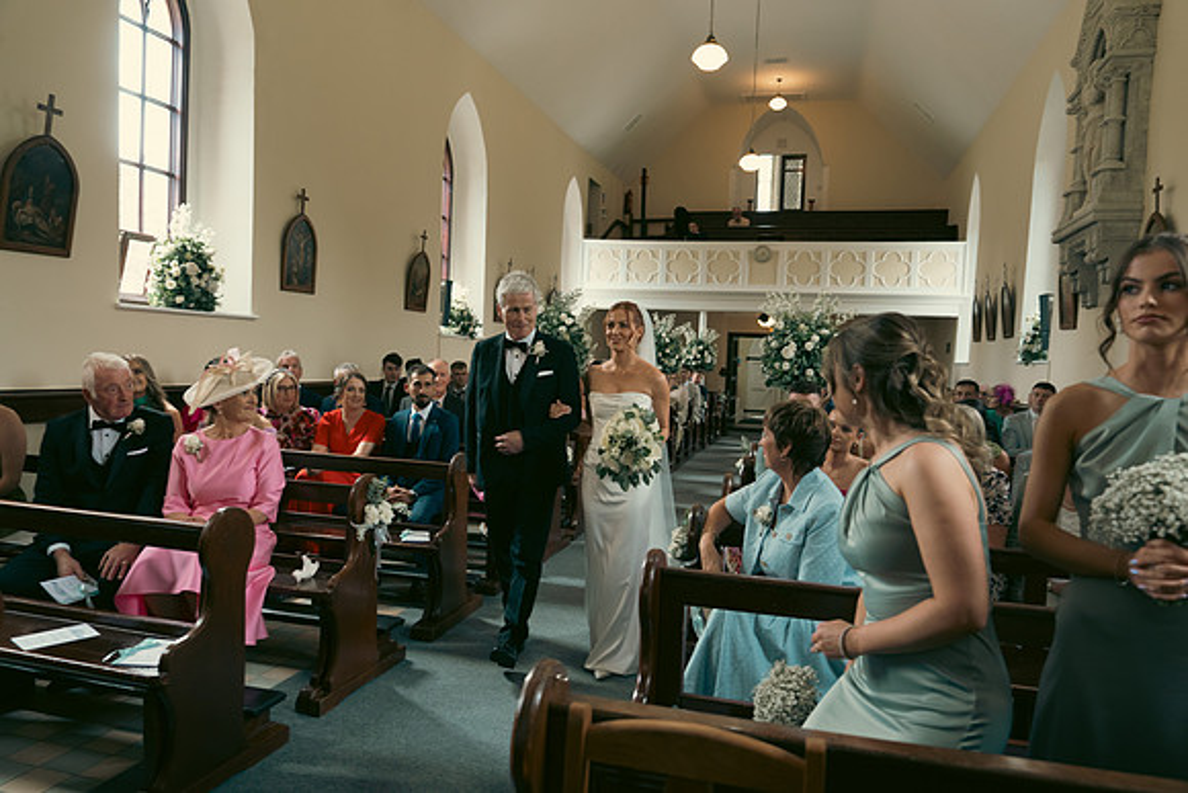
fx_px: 825
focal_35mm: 25
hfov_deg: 71.5
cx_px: 594
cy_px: 396
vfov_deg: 51.3
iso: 1000
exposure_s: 1/200
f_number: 3.5
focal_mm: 25
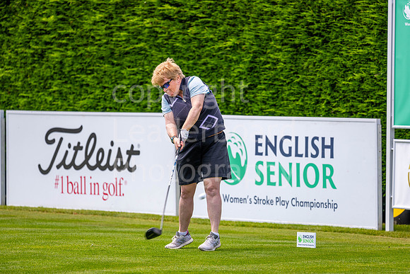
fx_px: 3417
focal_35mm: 300
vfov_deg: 4.6
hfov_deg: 6.9
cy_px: 137
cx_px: 205
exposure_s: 1/1000
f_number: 5
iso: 200
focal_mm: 300
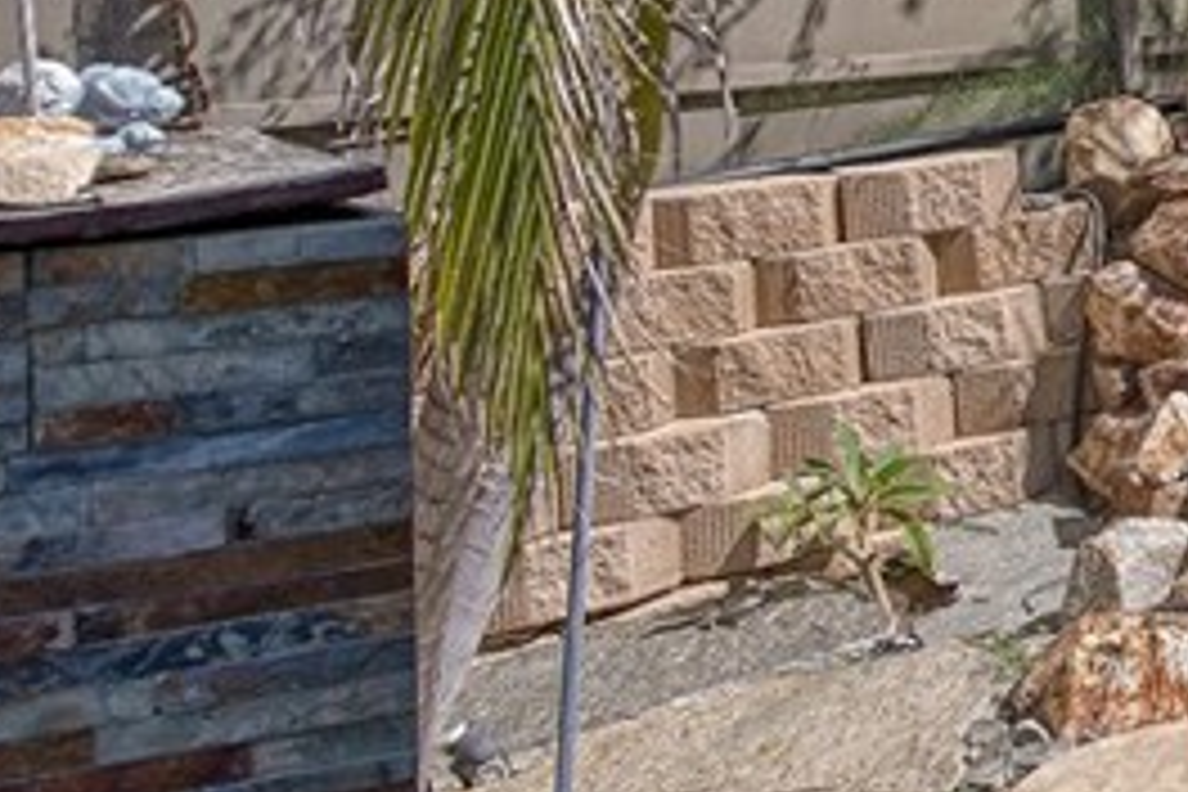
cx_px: 1984
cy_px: -151
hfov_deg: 22.3
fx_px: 2178
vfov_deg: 19.4
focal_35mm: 66
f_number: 8
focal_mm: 17
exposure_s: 1/60
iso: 100
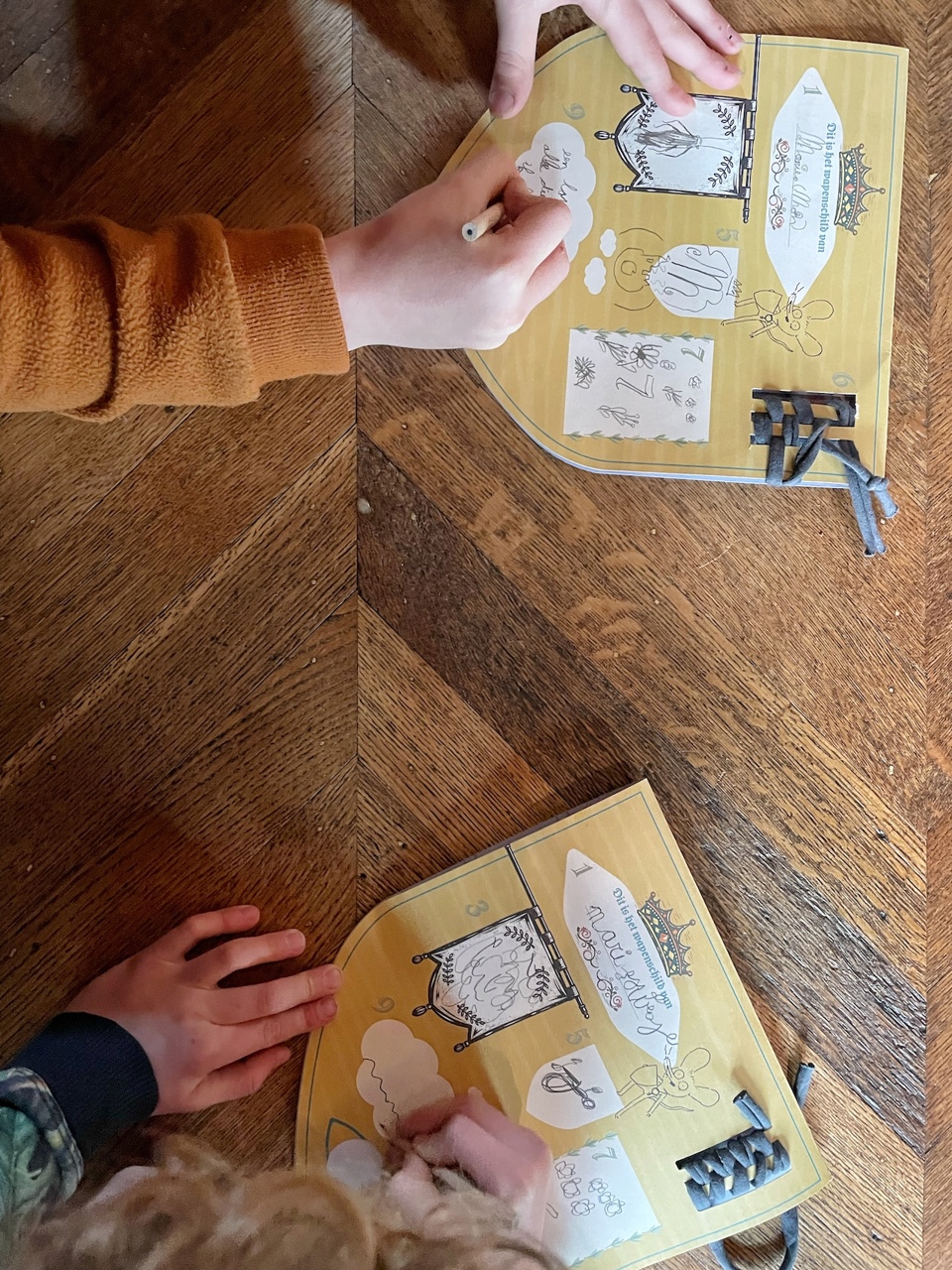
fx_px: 953
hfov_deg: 53.1
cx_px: 476
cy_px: 635
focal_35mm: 26
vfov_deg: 67.3
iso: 800
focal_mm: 4.2
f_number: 1.6
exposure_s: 1/30
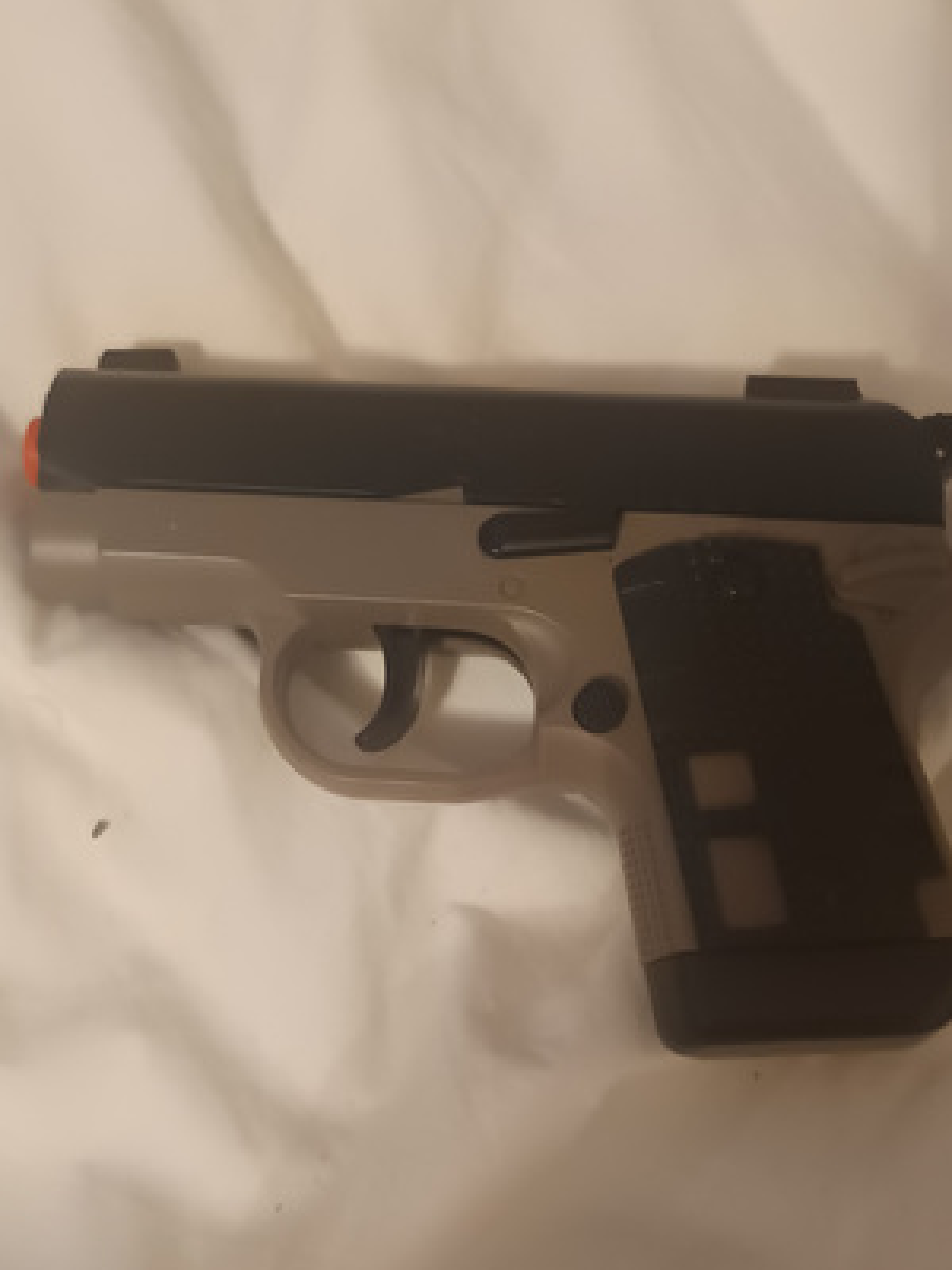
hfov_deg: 46.7
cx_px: 544
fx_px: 1100
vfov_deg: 59.9
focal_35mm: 30
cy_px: 689
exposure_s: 1/20
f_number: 1.7
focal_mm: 5.31
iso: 1872
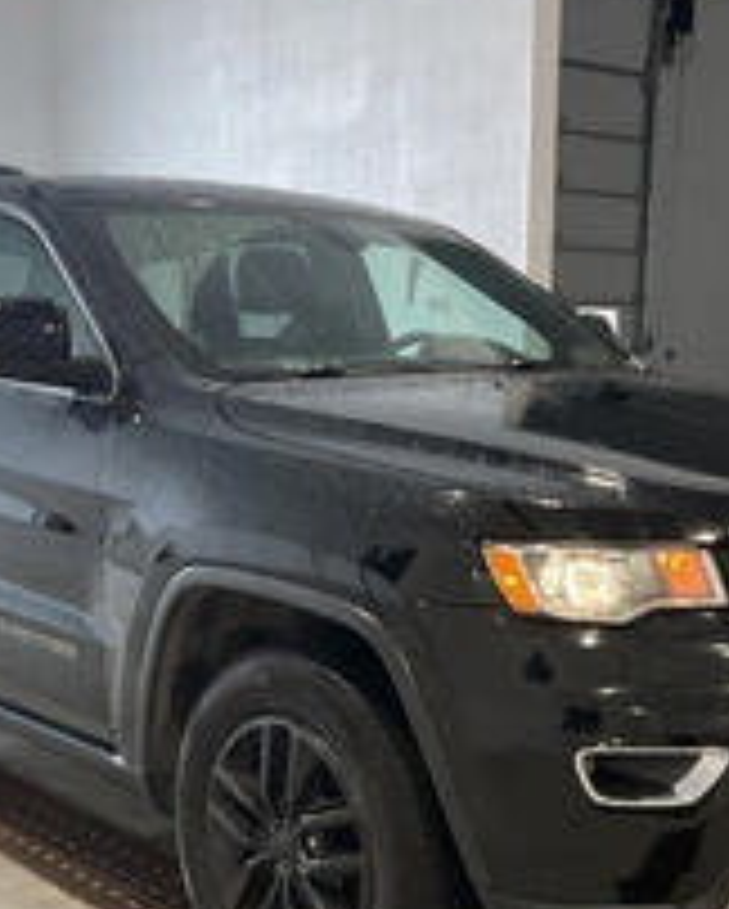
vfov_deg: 33.2
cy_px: 608
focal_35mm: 56
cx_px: 418
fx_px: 1508
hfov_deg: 27.1
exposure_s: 1/65
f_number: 1.8
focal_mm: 3
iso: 64
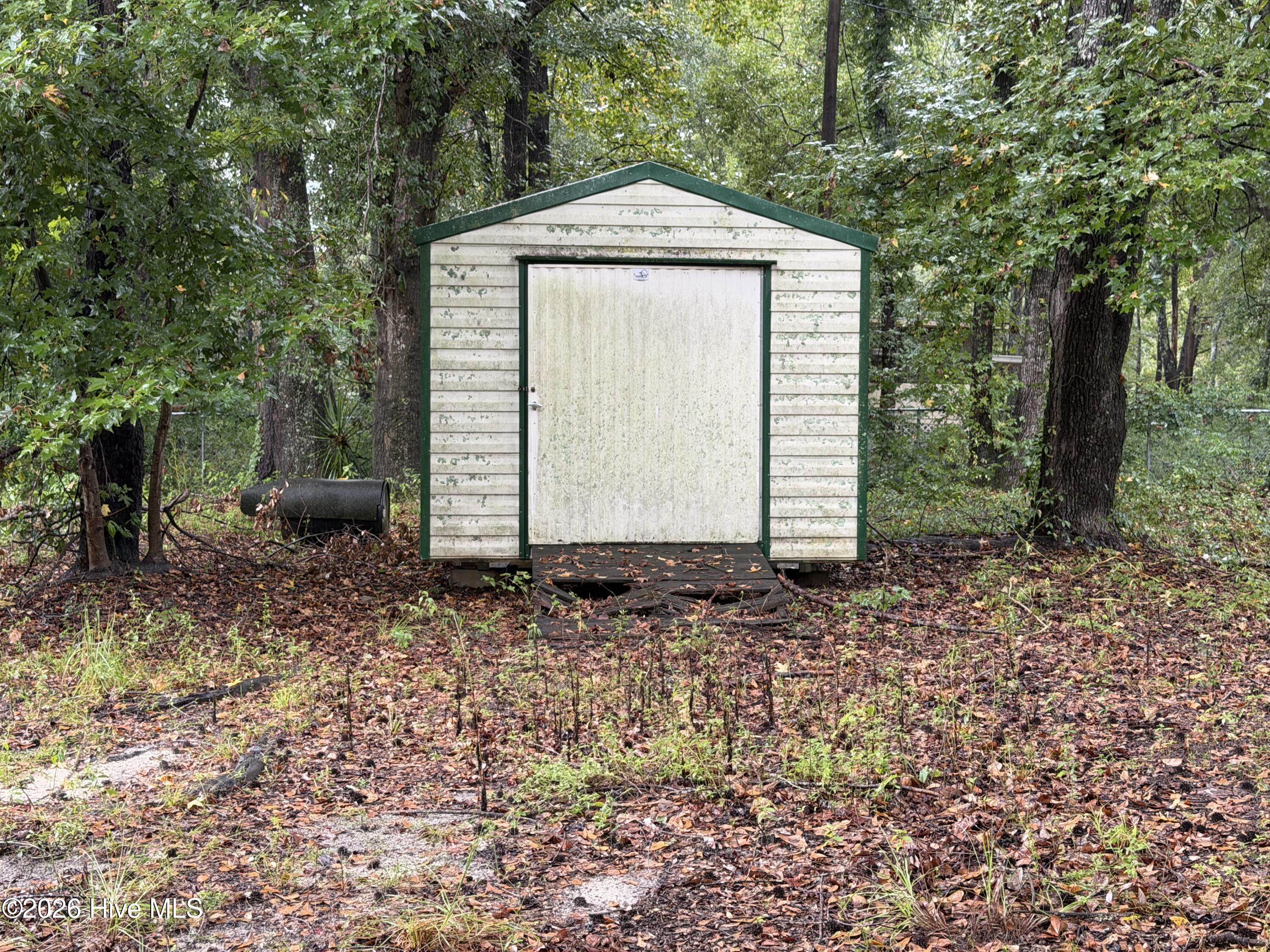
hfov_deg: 39.7
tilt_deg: -3.9
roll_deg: -1.0
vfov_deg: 30.3
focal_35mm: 48
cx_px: 635
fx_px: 1761
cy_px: 476
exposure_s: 1/60
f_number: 1.78
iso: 200
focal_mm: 6.76
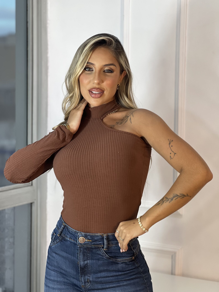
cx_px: 110
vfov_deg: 25.3
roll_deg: -0.1
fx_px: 650
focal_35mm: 77
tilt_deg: -3.3
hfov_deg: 19.1
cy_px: 146
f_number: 2.8
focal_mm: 9
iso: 125
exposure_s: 1/120
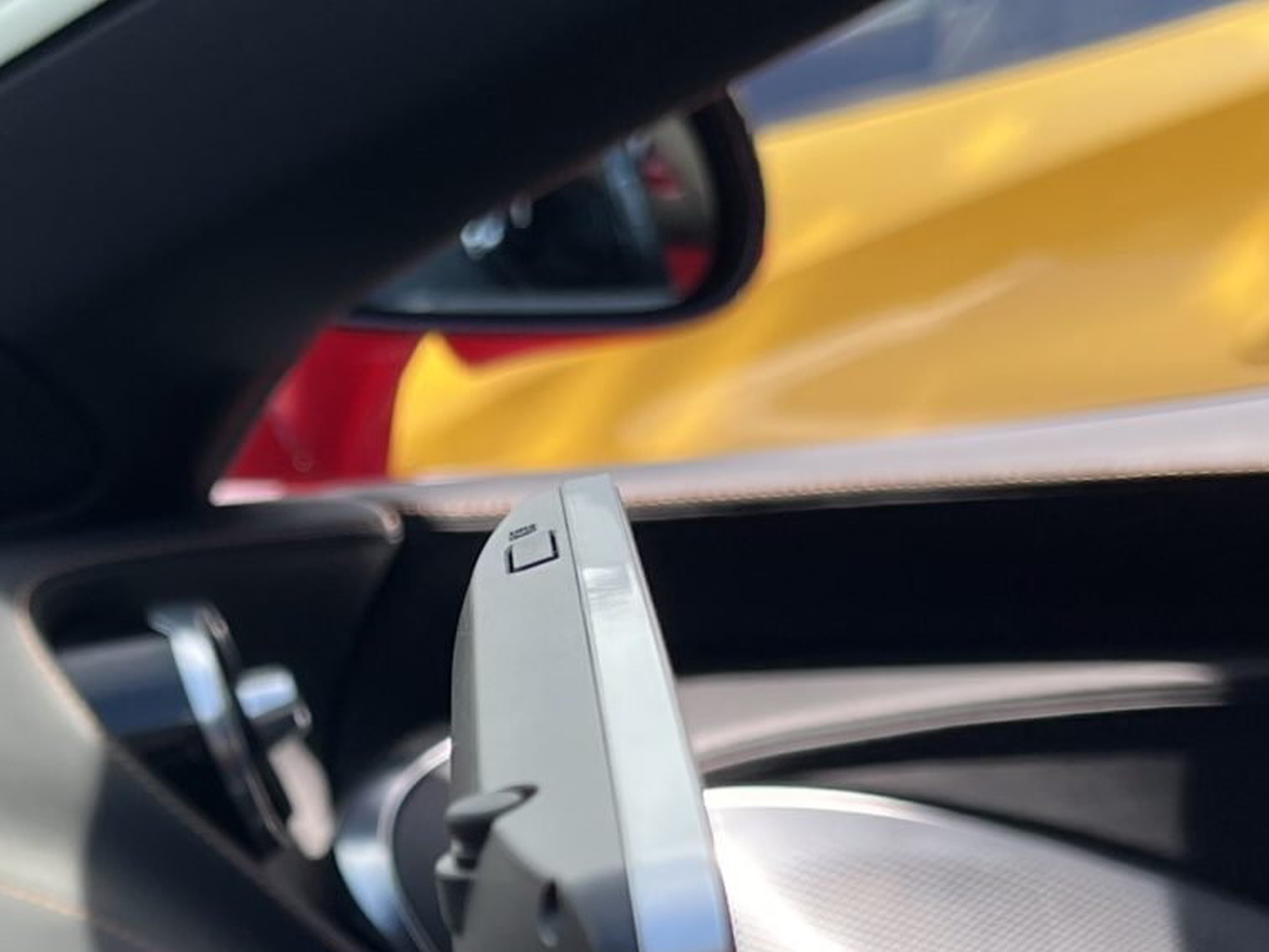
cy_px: 1048
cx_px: 201
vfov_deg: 16.3
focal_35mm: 88
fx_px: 3226
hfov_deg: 21.9
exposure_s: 1/668
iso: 50
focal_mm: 5.1
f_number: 1.6
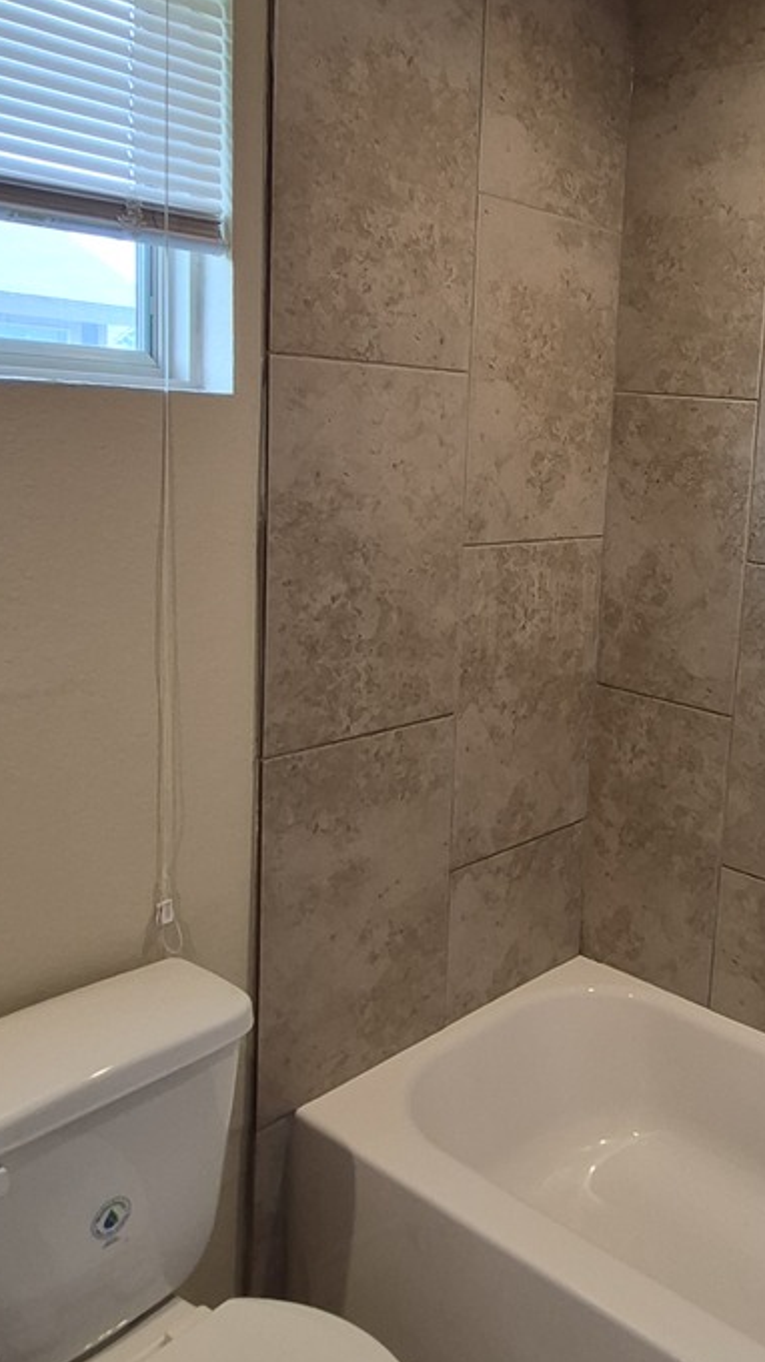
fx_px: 1083
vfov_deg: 64.1
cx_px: 701
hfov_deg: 36.3
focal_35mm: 30
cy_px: 601
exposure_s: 1/60
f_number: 2.2
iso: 125
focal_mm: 1.74
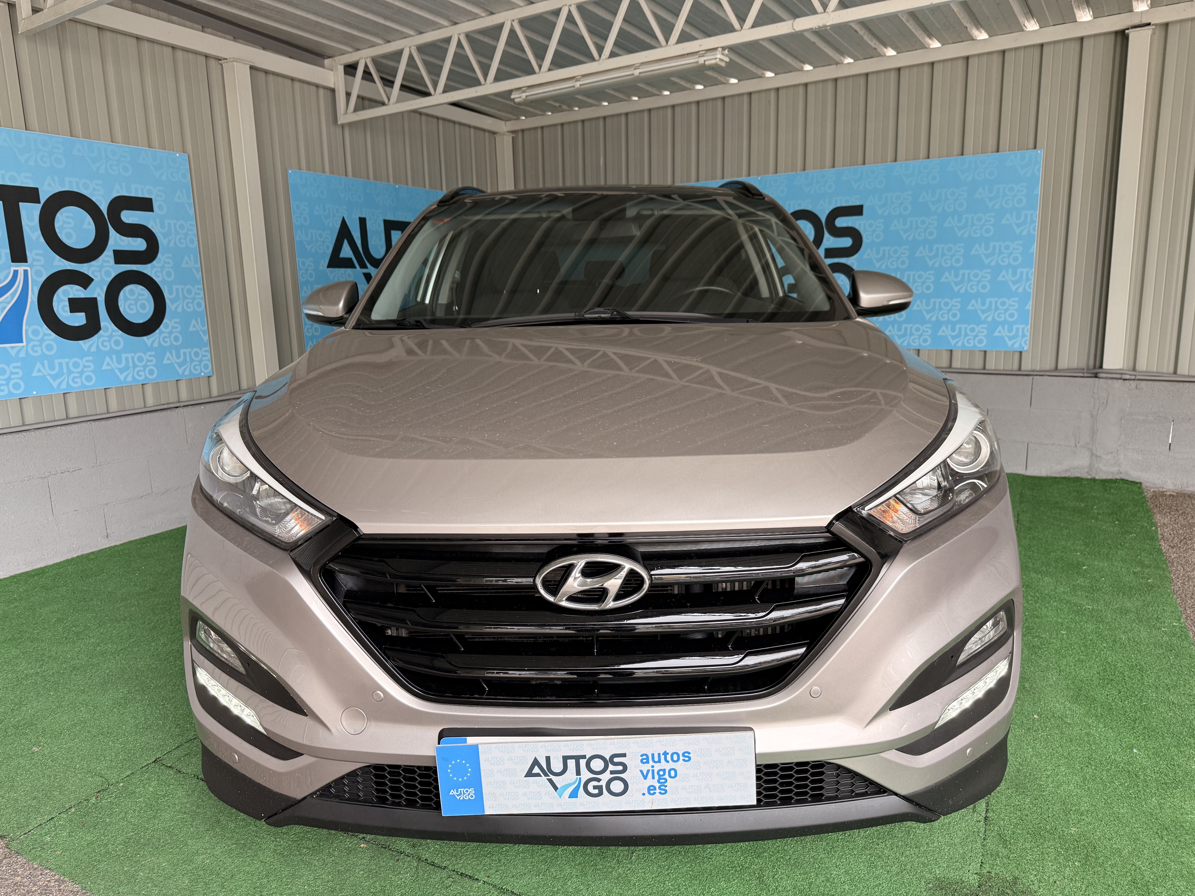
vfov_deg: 56.8
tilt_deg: -9.5
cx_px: 598
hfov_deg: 71.6
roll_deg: +2.0
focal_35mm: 24
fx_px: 829
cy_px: 448
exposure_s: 1/185
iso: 125
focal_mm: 6.76
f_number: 1.78
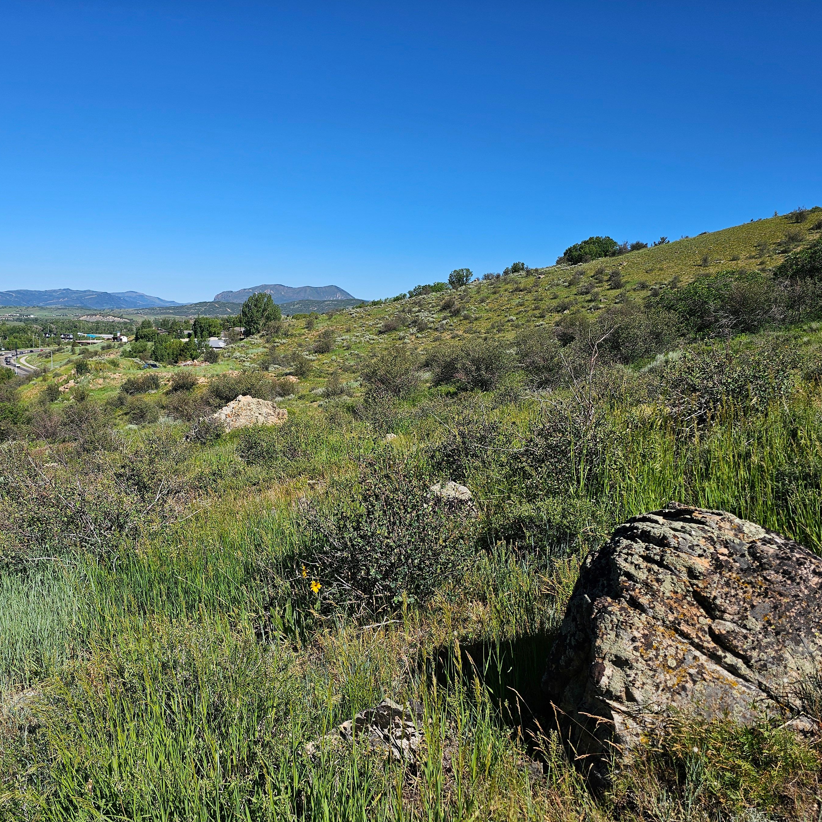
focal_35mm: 30
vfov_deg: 54.0
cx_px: 331
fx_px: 806
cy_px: 418
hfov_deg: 53.7
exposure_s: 1/1235
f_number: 1.7
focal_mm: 6.3
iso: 10
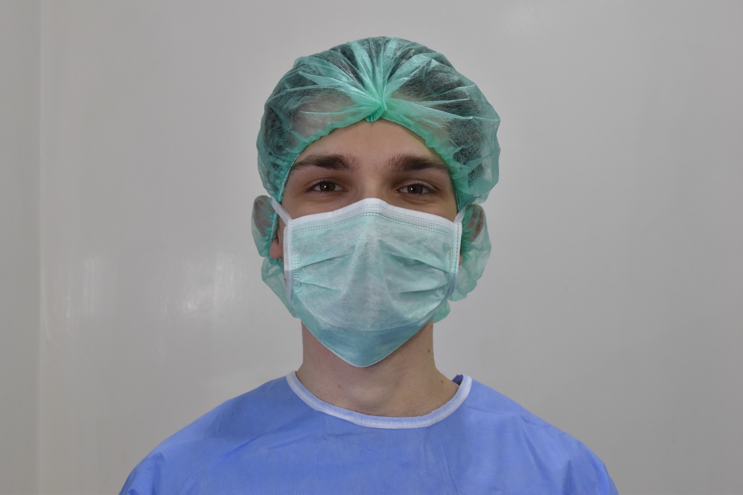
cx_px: 372
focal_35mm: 57
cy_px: 248
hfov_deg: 35.1
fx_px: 1176
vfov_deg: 23.8
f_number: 9
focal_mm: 38
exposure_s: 1/25
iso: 800
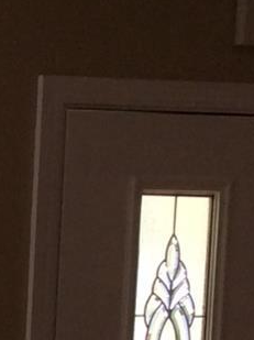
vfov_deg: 9.2
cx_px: -395
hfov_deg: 6.7
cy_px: 547
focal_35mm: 208
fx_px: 2039
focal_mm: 3.3
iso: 32
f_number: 2.4
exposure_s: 1/120
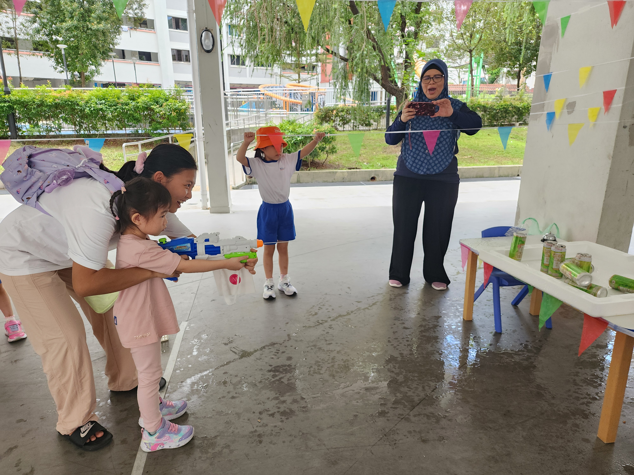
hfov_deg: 73.9
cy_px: 238
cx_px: 317
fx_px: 421
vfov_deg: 58.9
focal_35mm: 23
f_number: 1.8
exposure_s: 1/100
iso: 160
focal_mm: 6.4
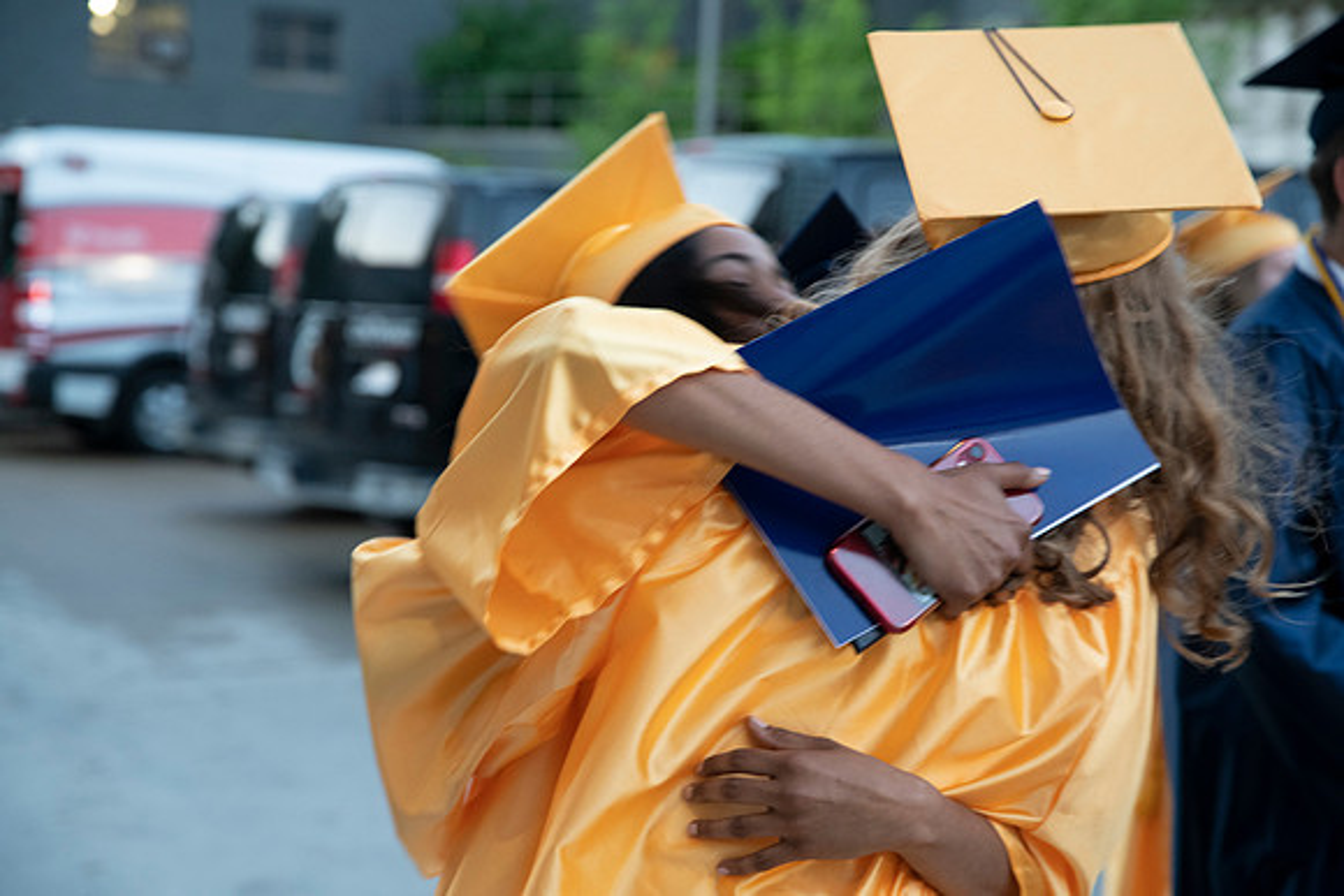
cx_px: 672
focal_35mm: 70
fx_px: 2614
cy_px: 448
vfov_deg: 19.5
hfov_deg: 28.8
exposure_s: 1/100
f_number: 4
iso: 2000
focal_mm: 70
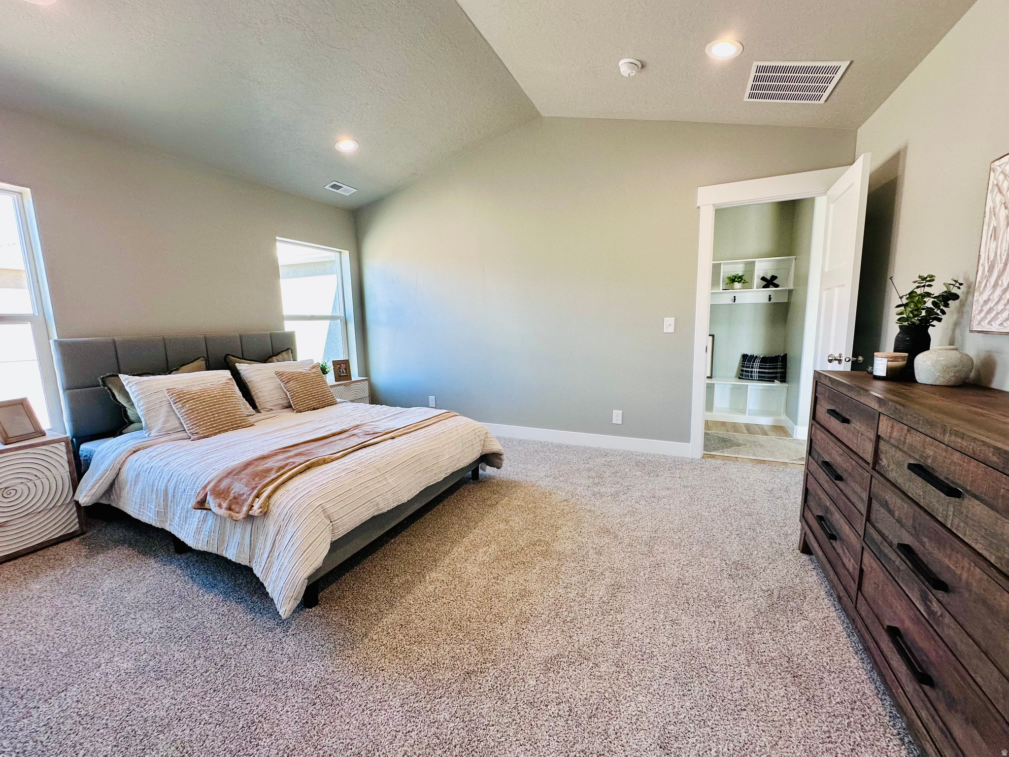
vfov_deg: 85.7
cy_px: 378
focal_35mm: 14
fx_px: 408
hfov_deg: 102.1
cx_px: 504
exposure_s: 1/120
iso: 125
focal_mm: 2.22
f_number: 2.2
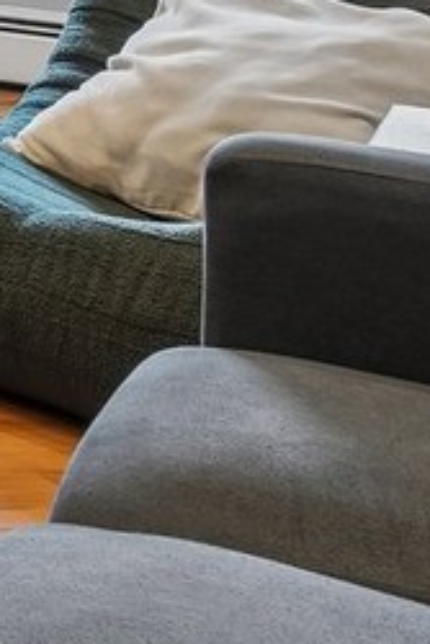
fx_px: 2057
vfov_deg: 15.8
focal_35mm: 115
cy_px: -430
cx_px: -1172
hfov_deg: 8.2
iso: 400
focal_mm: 16
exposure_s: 1/8
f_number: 8
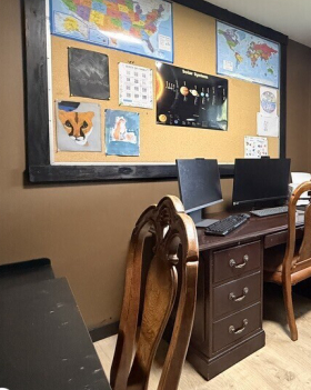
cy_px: 174
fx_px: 300
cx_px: 290
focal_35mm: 26
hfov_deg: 48.0
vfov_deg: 65.9
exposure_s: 1/60
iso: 640
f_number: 2.2
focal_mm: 2.22
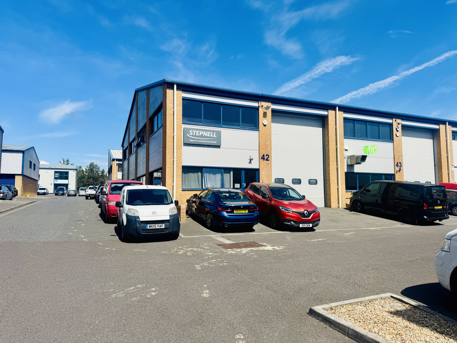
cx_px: 228
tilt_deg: +4.2
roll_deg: +0.7
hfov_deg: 71.6
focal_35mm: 24
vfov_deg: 56.8
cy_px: 172
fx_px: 317
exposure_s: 1/7092
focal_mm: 6.76
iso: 80
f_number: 1.78
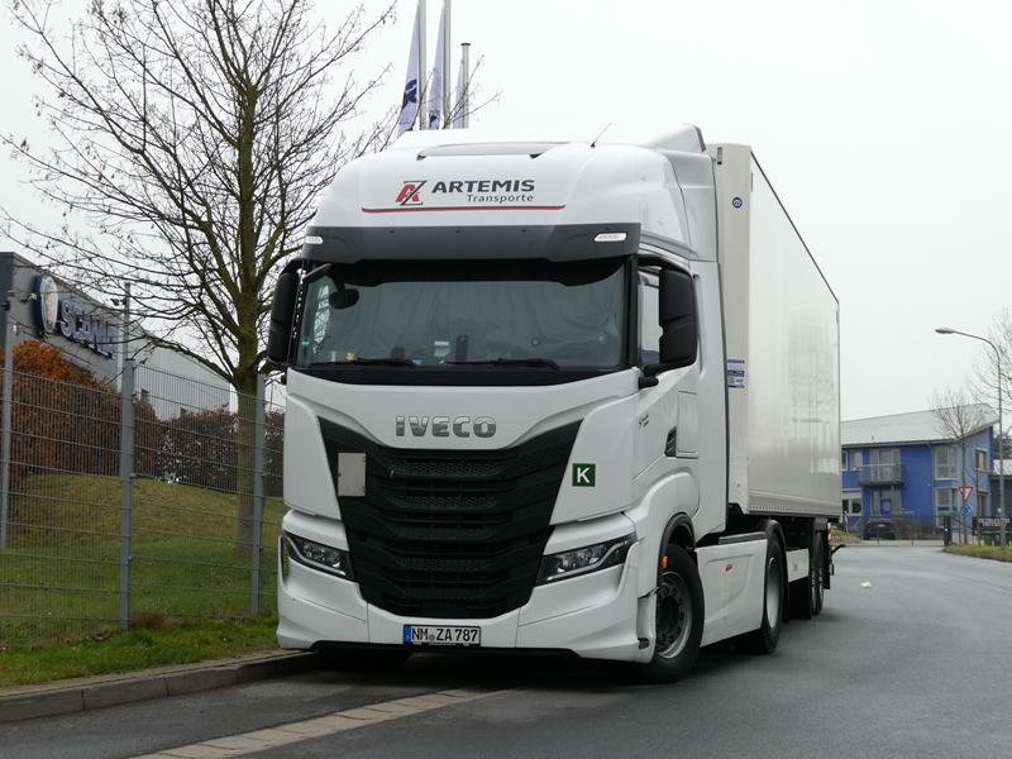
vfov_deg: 18.7
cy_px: 380
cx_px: 506
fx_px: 2310
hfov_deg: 24.7
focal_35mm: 79
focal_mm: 14.1
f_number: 4.7
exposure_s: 1/80
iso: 100
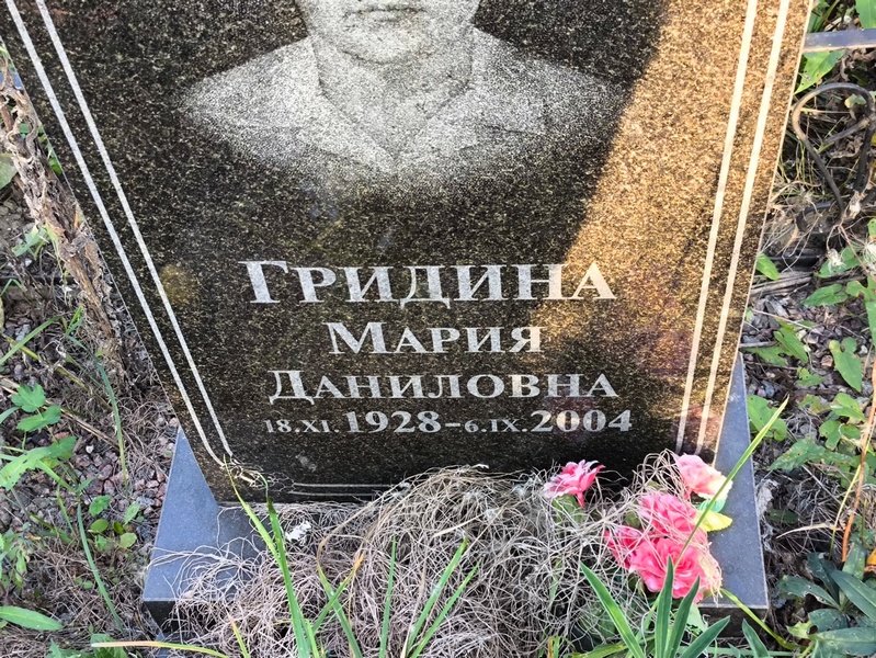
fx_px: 1266
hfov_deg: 38.2
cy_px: 329
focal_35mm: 50
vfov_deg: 29.1
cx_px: 438
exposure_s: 1/60
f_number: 1.7
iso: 50
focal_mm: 4.71
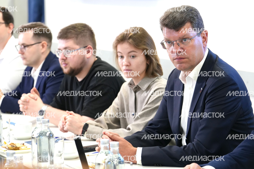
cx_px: 127
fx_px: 959
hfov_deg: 15.1
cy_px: 84
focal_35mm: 136
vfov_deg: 10.1
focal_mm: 136
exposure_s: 1/125
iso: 3200
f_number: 5.6
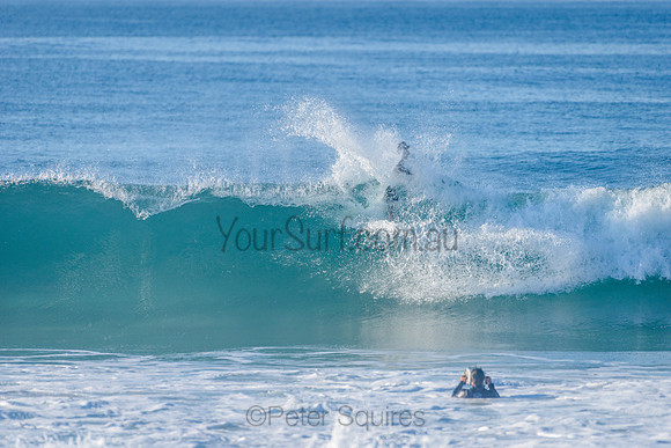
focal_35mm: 500
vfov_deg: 2.8
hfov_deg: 4.1
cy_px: 224
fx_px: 9321
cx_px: 336
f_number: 5.6
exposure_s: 1/2000
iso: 320
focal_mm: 500
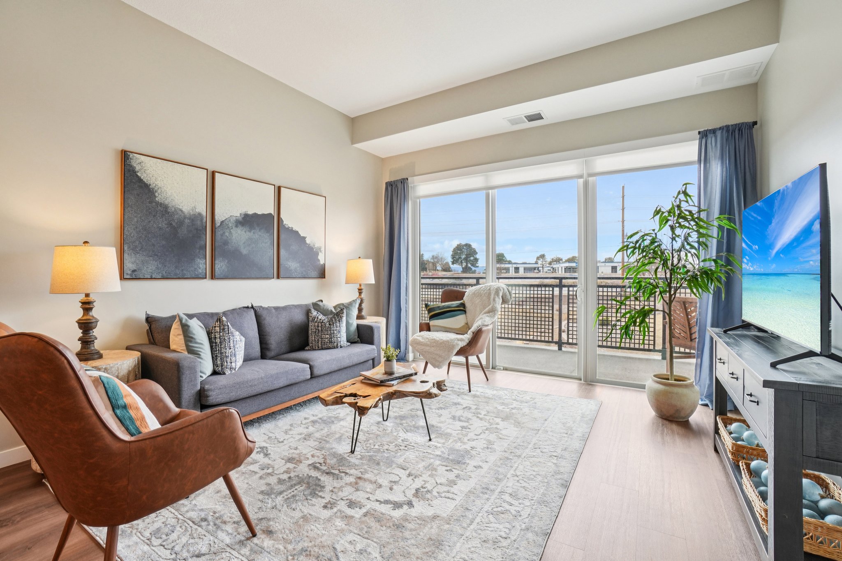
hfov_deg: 100.4
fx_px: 351
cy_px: 280
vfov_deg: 77.3
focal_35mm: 15
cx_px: 421
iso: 400
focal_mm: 10
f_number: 8
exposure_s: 1/80
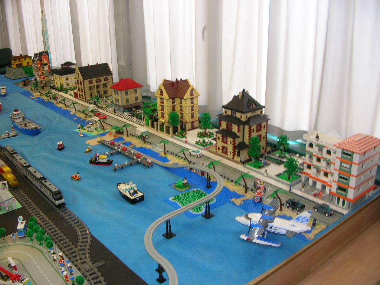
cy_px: 142
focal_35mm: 35
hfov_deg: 52.6
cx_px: 190
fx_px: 384
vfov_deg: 40.7
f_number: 2.8
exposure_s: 1/5.7
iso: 57
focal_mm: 5.8
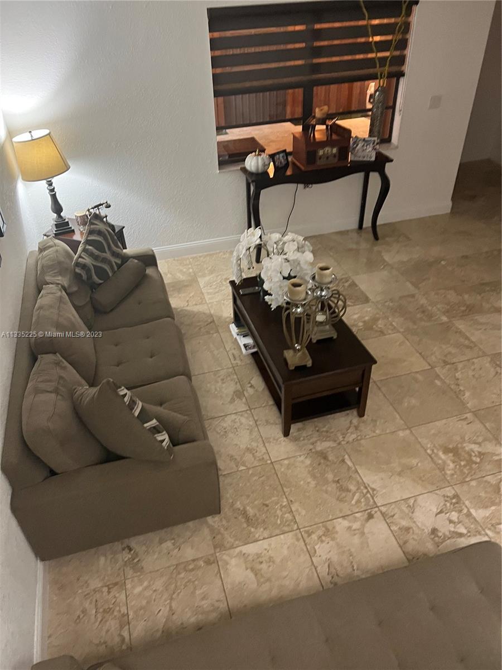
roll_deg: +4.7
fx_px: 503
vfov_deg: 67.3
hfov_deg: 53.1
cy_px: 335
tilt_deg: -39.6
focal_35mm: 26
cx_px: 251
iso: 500
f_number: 1.5
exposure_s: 1/40
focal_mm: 5.7
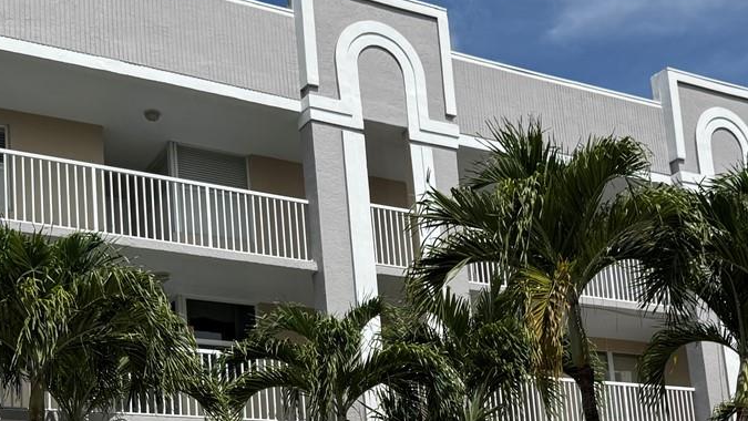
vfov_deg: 18.7
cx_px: 448
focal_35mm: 62
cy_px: 452
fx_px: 1230
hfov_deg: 33.7
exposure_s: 1/6173
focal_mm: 6.76
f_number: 1.78
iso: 80
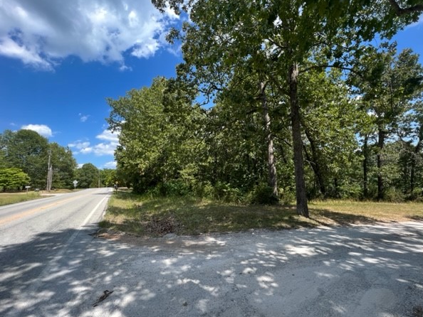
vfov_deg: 85.7
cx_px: 216
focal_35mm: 14
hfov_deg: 102.0
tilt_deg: +7.2
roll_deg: +3.2
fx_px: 171
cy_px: 163
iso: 32
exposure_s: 1/363
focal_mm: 1.57
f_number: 1.8
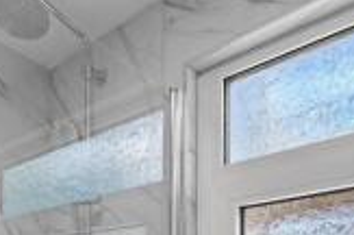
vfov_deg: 26.4
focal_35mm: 41
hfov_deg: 45.1
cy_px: 323
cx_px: 69
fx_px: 402
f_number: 8
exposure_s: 1/13
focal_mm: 14
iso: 250
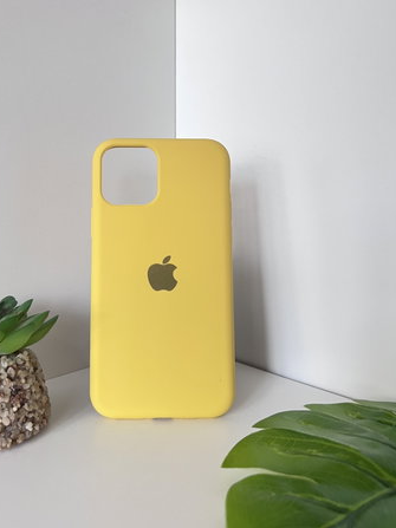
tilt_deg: -7.6
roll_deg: +1.8
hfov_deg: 45.2
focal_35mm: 31
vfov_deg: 58.3
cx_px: 162
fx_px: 473
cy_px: 239
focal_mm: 5.7
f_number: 1.5
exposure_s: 1/79
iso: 125
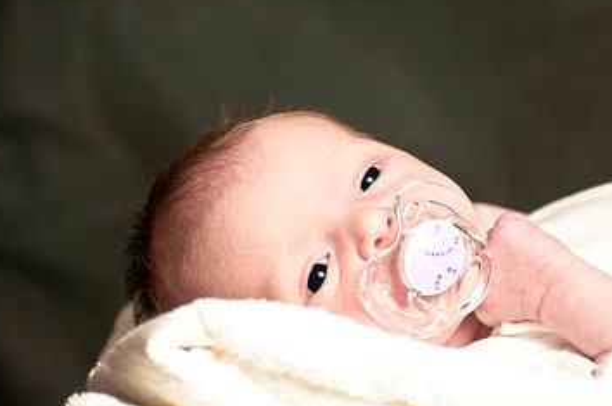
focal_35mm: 172
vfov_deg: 8.0
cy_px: 229
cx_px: 339
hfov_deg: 12.0
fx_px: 2920
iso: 200
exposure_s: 1/60
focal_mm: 70
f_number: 2.8
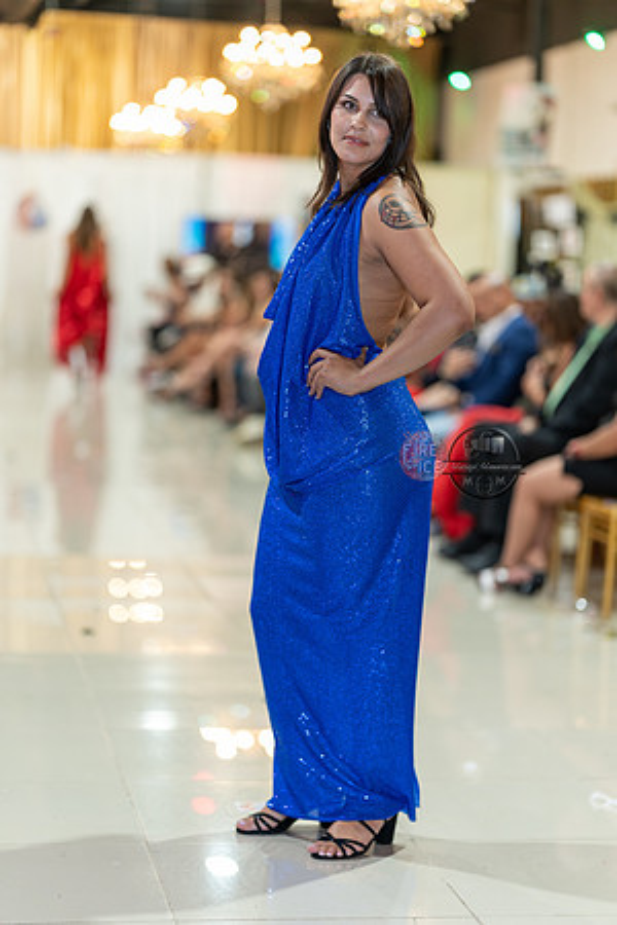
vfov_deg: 23.9
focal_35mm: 85
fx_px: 2185
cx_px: 308
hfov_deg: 16.1
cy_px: 462
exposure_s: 1/160
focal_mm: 85
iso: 250
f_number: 1.4
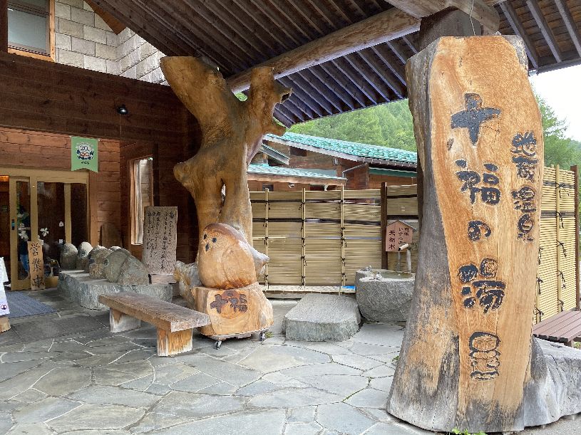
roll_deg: +0.6
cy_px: 218
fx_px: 436
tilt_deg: +0.2
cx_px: 290
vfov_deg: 53.1
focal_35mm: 26
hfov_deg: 67.3
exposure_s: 1/121
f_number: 1.8
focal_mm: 4.25
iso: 64
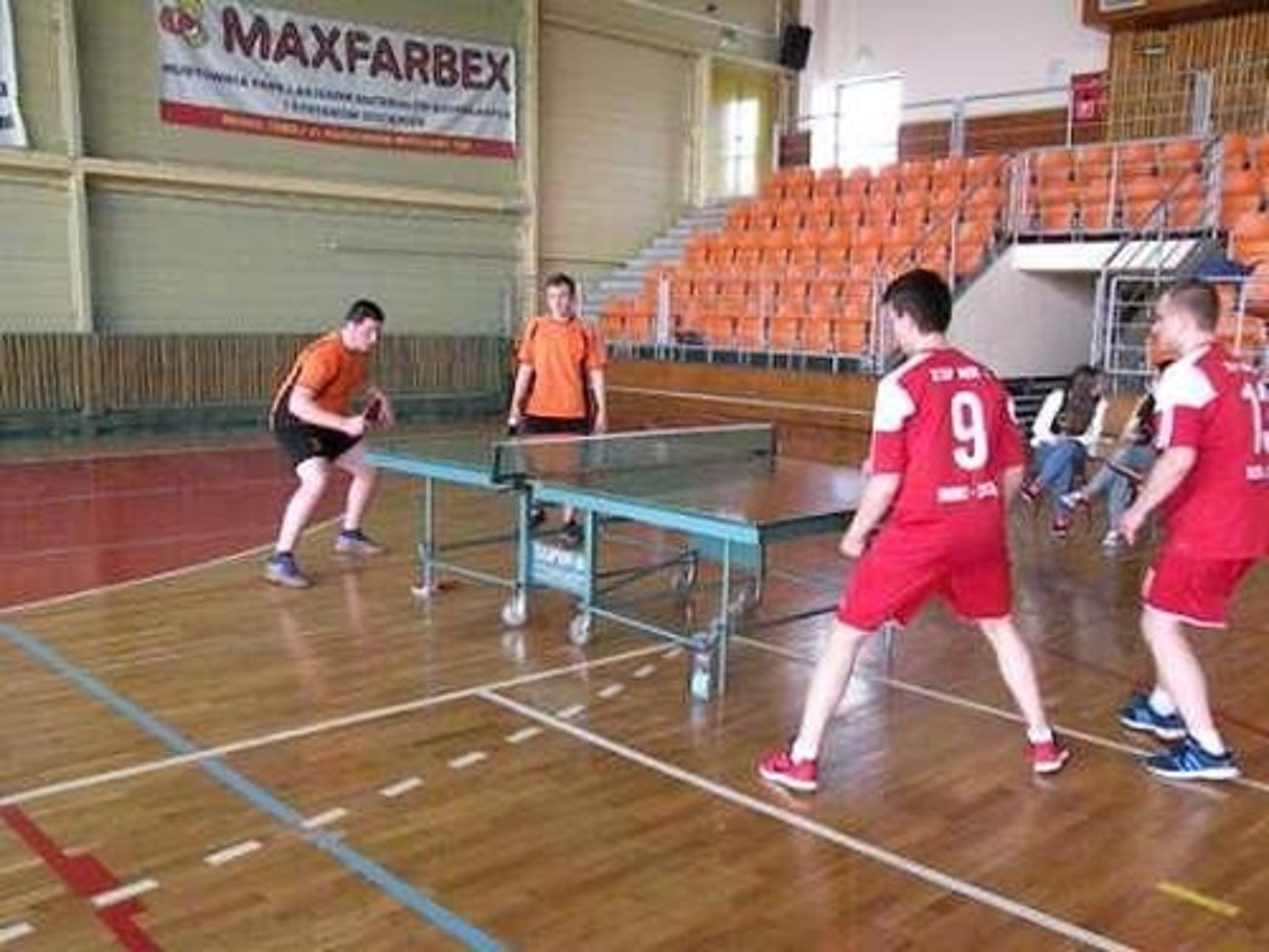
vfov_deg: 44.2
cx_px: 634
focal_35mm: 32
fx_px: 1173
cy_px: 476
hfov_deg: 56.8
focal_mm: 5.8
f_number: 3.2
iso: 1600
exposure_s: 1/332
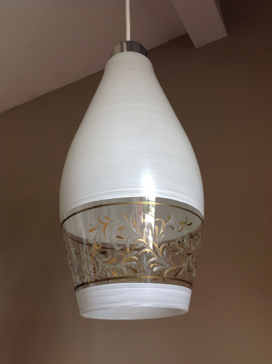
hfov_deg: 40.6
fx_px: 368
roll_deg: +1.1
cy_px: 182
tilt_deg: +27.4
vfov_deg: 52.7
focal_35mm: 35
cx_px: 136
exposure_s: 1/24
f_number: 2.4
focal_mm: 4.28
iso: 50
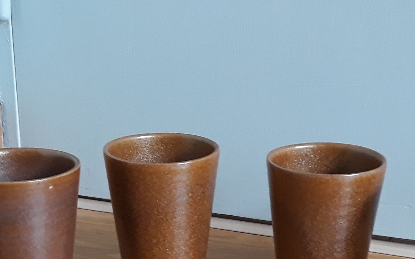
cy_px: 210
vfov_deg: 17.5
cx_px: 248
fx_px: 837
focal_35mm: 74
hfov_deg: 27.8
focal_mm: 3.71
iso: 200
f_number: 1.7
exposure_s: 1/25
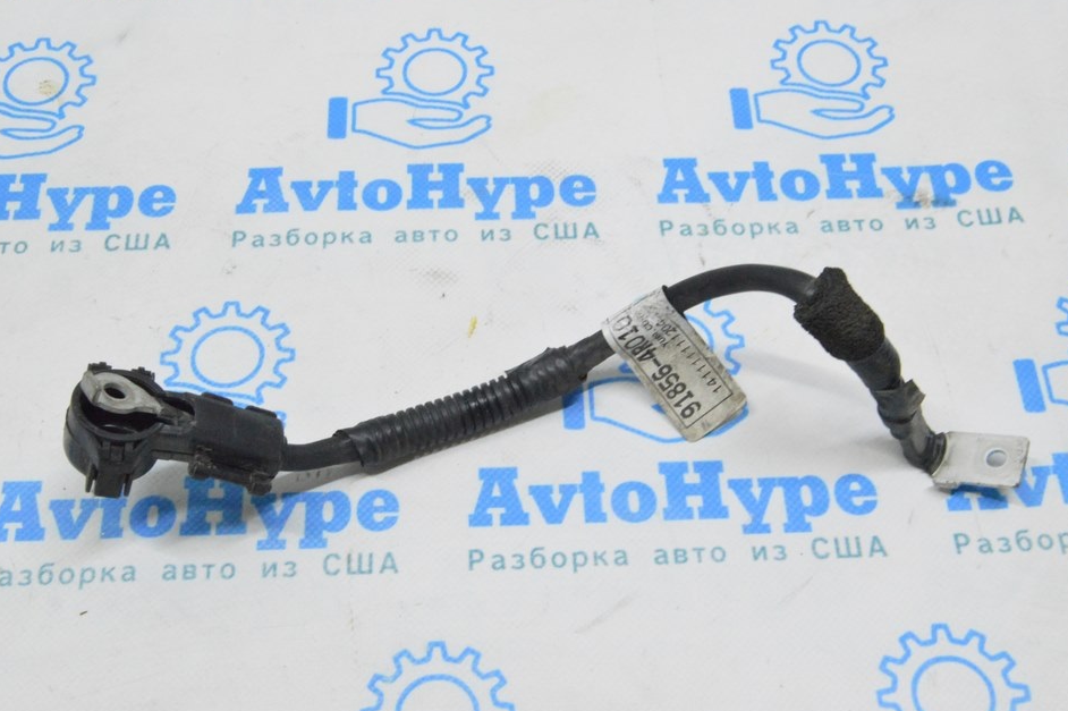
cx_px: 523
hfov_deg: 39.2
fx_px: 1499
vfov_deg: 26.7
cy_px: 334
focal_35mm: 51
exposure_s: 1/20
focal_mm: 31
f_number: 20
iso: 6400
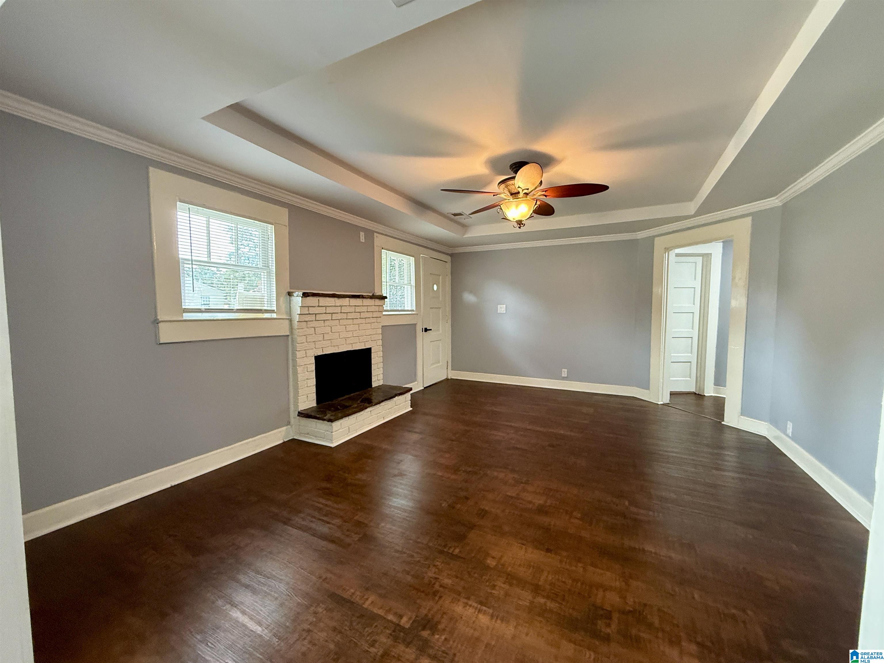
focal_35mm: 14
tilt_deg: -3.9
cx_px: 442
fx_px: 358
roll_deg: -0.9
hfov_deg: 102.1
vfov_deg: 85.7
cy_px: 332
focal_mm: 2.22
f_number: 2.2
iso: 400
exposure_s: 1/60
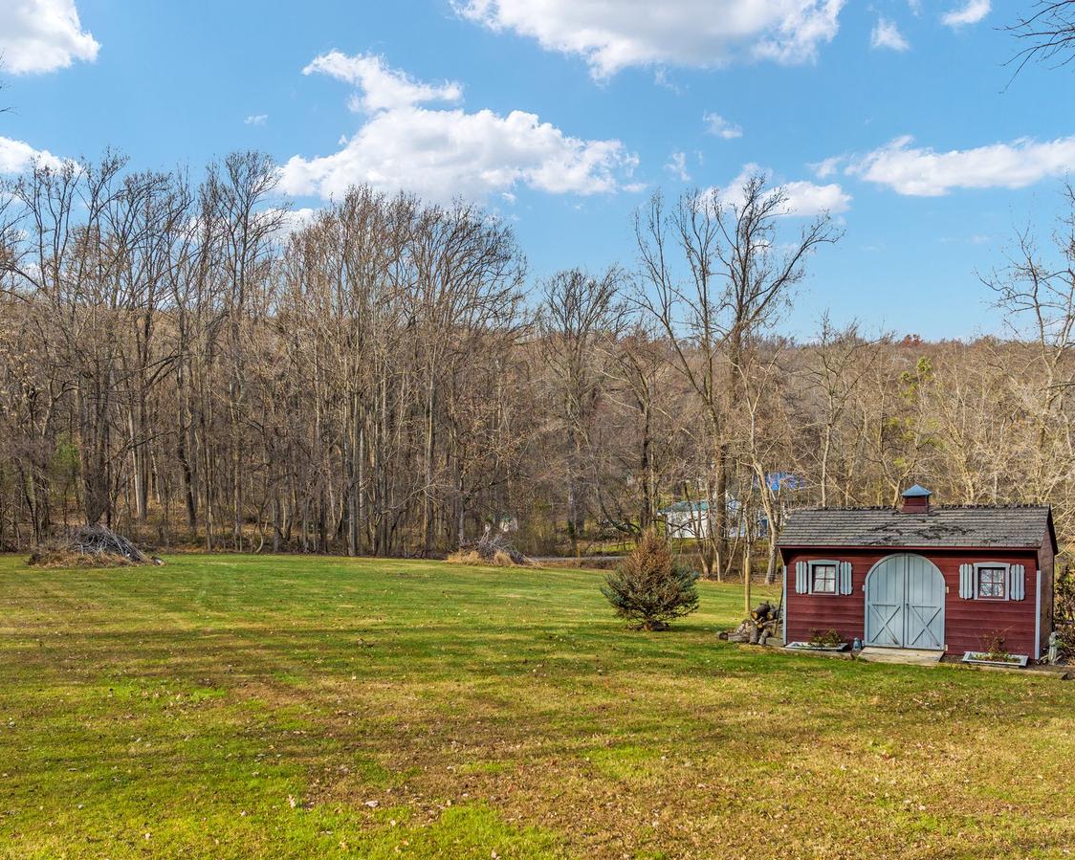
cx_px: 550
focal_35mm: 30
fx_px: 954
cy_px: 500
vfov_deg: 48.3
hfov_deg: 58.8
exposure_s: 1/320
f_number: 4
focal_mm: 12.29
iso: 100
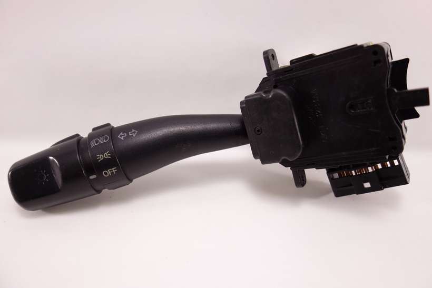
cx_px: 216
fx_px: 336
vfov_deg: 46.4
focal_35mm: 28
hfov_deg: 65.5
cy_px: 144
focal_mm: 10.42
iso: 125
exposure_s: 1/100
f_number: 2.2
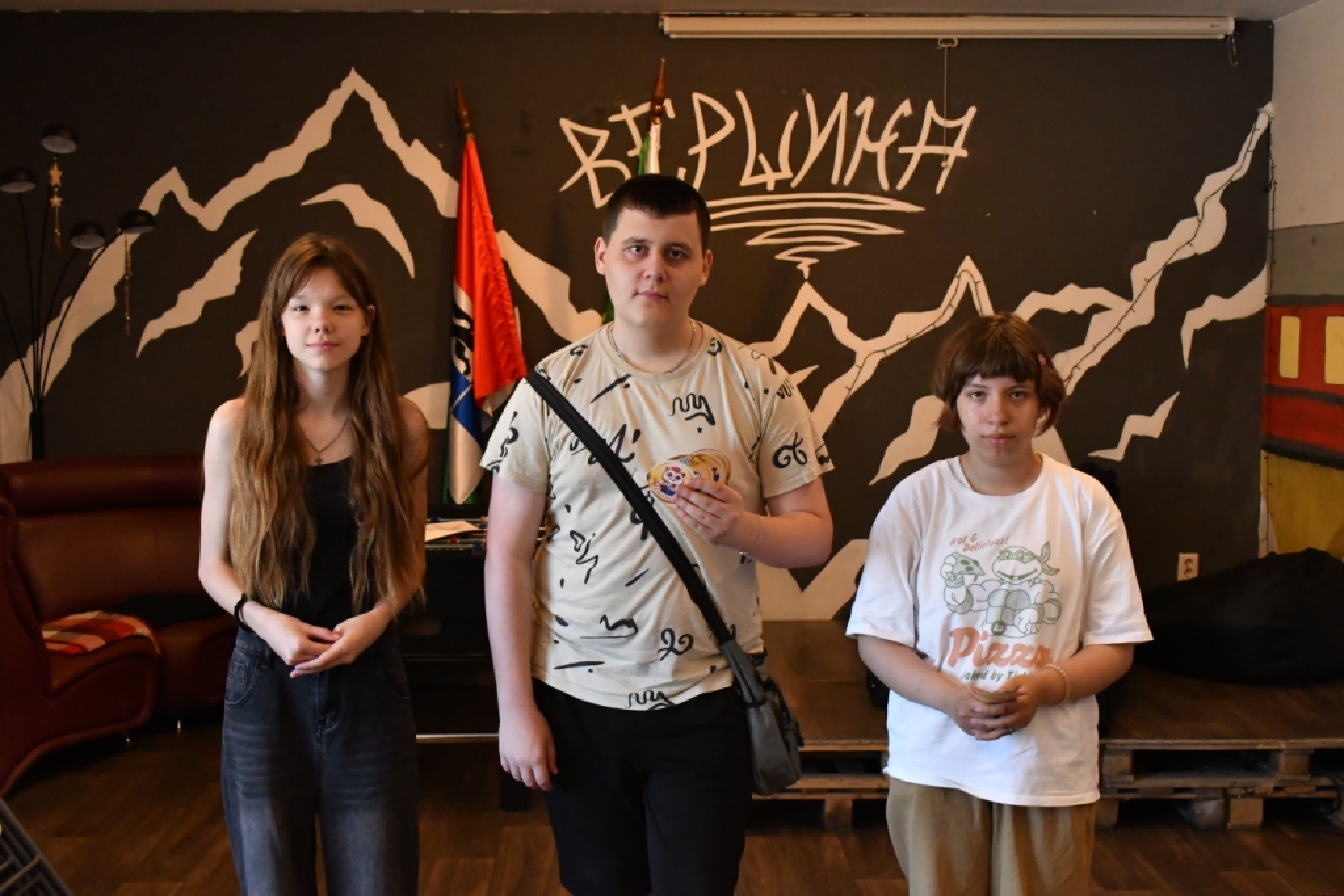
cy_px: 448
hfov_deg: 41.1
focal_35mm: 48
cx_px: 672
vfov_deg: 28.1
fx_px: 1792
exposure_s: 1/200
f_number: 7.1
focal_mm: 32
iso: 6400
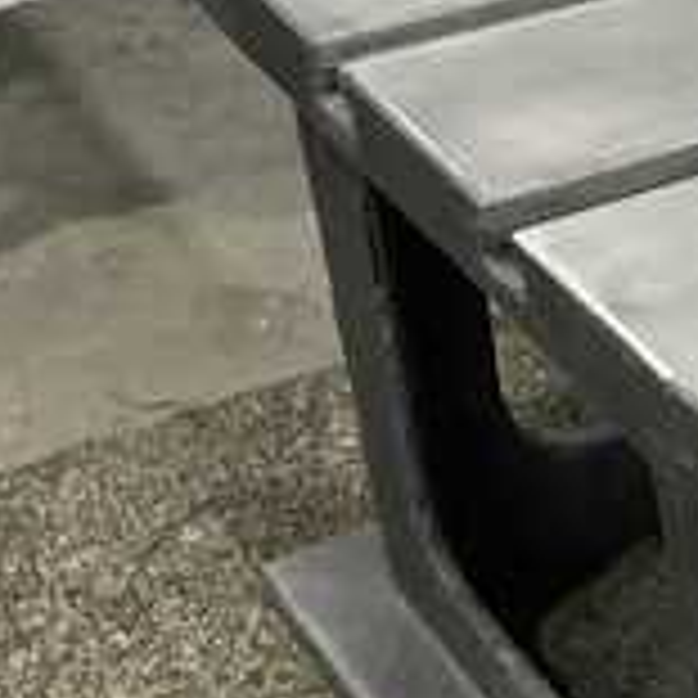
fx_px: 2258
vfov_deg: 17.3
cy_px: 612
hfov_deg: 15.8
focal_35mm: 99
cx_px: 1108
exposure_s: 1/40
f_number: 1.8
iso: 250
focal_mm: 3
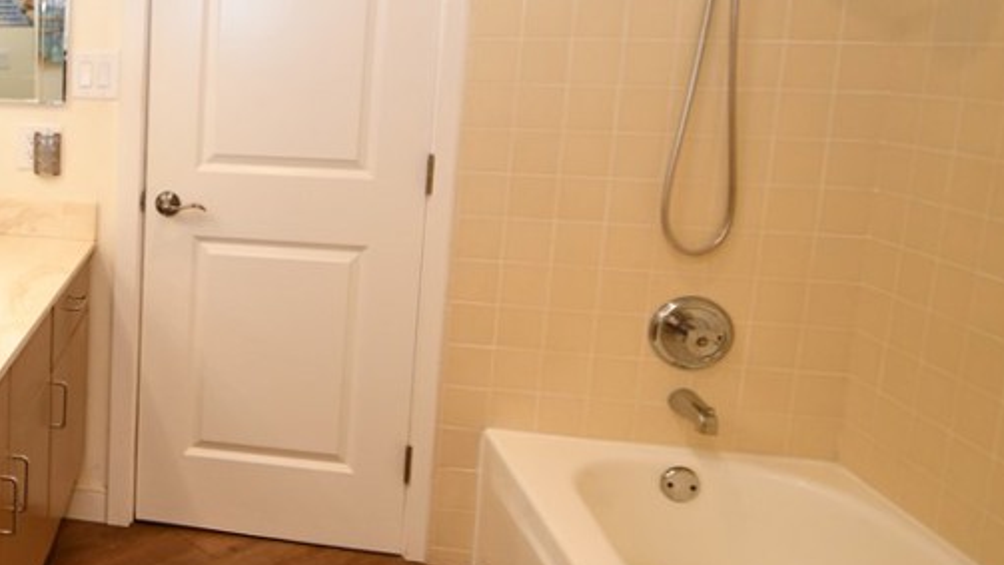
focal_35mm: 32
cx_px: 60
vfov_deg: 36.3
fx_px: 852
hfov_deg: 52.0
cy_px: 187
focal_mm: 10
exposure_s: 1/60
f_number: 4
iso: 200
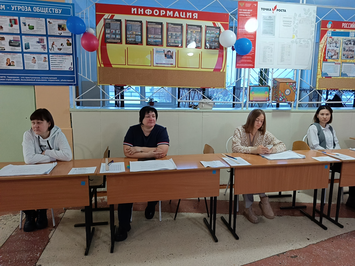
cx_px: 178
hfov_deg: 67.3
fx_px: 267
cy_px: 133
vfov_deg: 53.1
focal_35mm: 26
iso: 500
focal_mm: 5.25
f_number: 1.75
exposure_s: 1/25
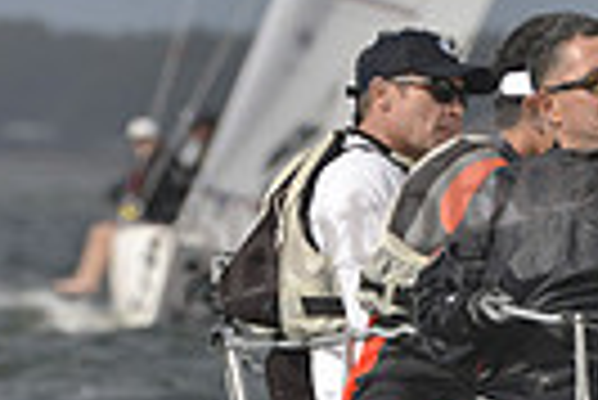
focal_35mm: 1746
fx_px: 29034
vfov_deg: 0.8
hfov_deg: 1.2
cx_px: 1025
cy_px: 371
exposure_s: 1/1600
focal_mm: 400
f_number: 10
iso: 400
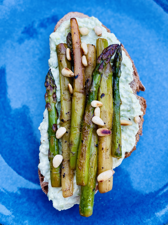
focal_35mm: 26
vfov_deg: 67.3
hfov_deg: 53.1
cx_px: 84
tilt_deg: -85.8
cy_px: 112
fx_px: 168
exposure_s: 1/121
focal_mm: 4.2
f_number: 1.6
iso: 64
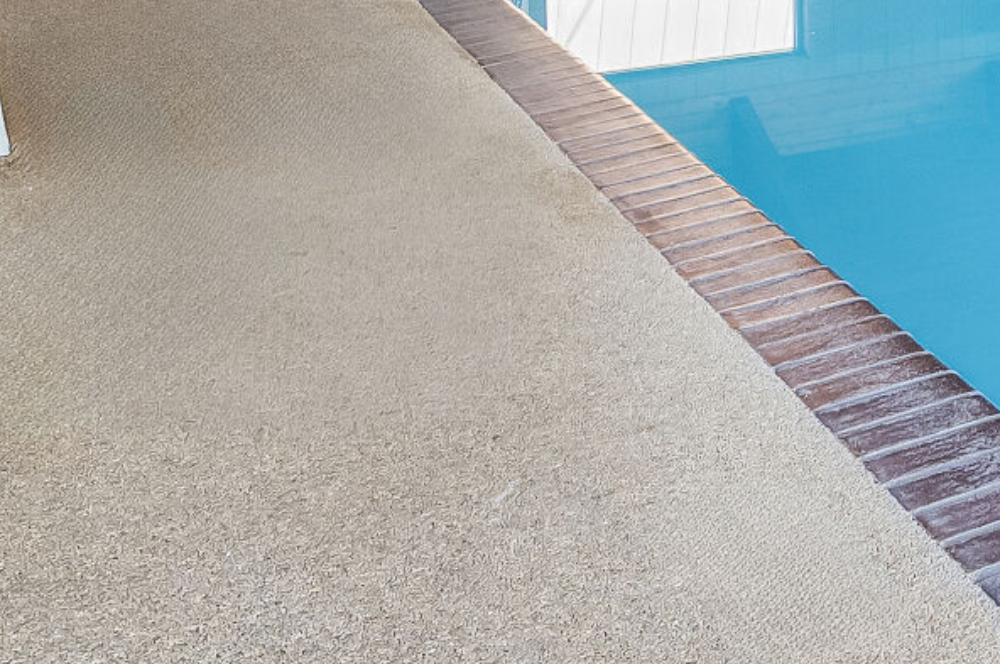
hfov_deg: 23.3
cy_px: -378
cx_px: 1468
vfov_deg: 17.0
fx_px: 1970
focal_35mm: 71
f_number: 8
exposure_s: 1/10
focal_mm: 14
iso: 400
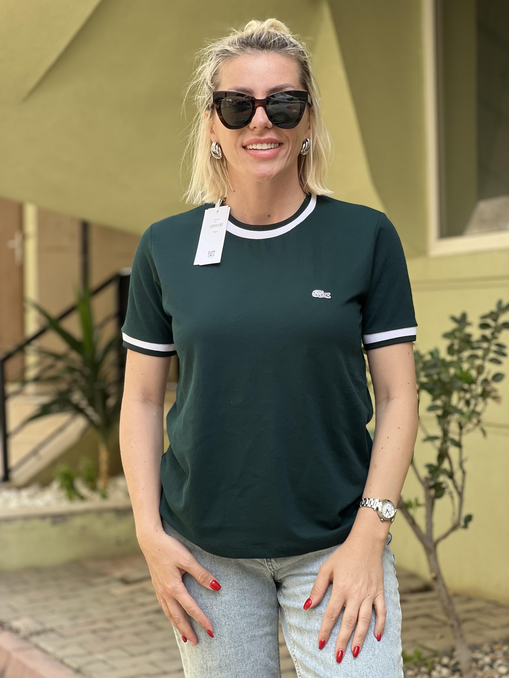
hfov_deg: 19.1
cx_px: 254
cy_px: 339
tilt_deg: +1.2
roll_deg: -0.2
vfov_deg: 25.3
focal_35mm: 77
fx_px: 1510
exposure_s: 1/121
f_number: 2.8
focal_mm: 9
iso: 64
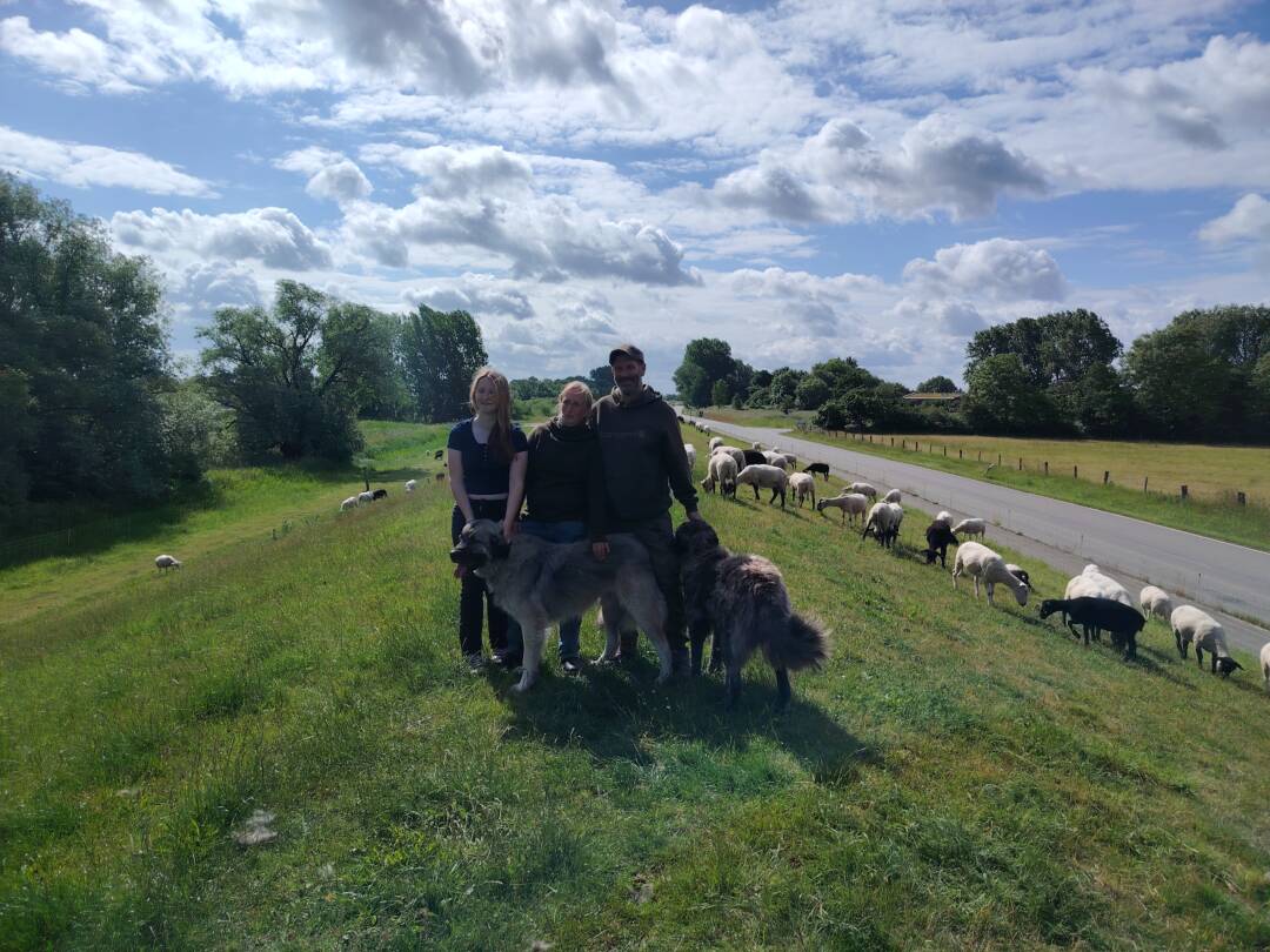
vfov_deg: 56.8
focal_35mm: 24
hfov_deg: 71.6
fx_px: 881
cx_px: 635
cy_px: 476
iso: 101
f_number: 1.75
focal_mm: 5.25
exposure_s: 1/2142
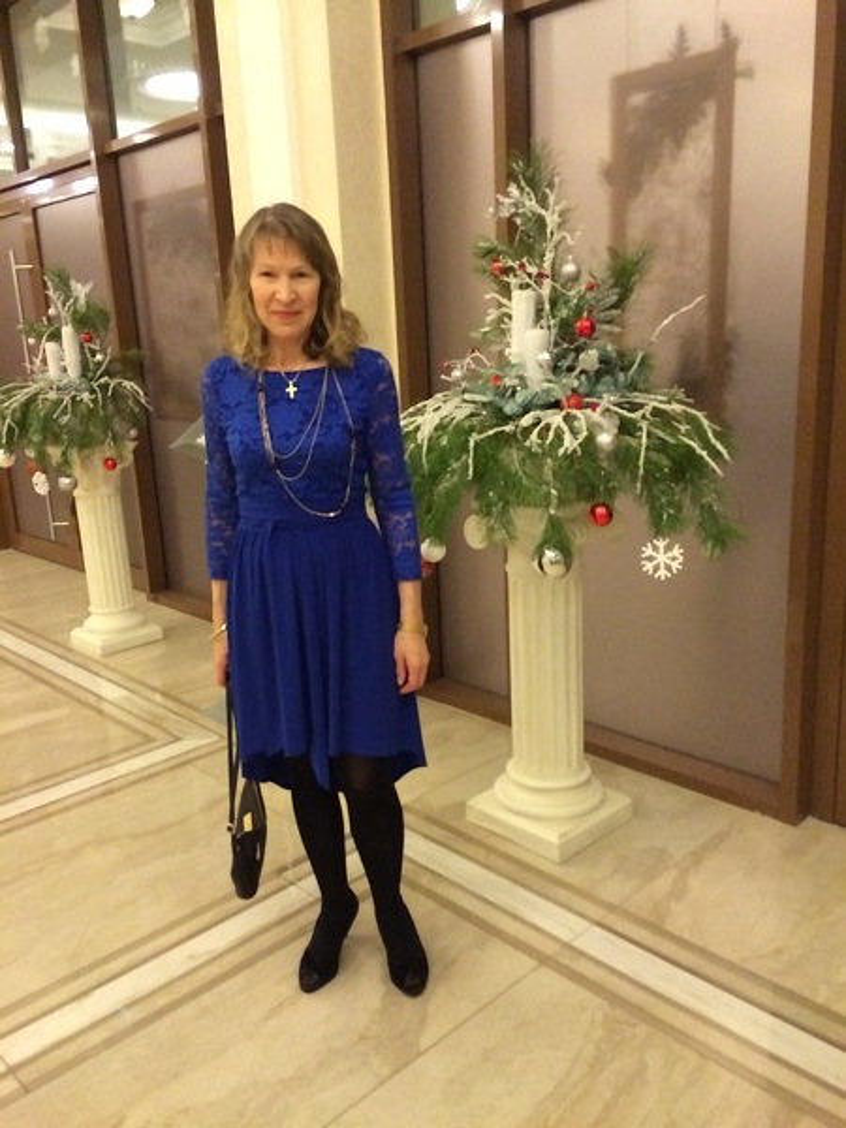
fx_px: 945
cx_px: 423
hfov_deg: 48.2
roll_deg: +4.0
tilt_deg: -13.7
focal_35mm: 29
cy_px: 564
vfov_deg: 61.7
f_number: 2.2
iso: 500
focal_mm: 4.15
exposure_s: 1/100
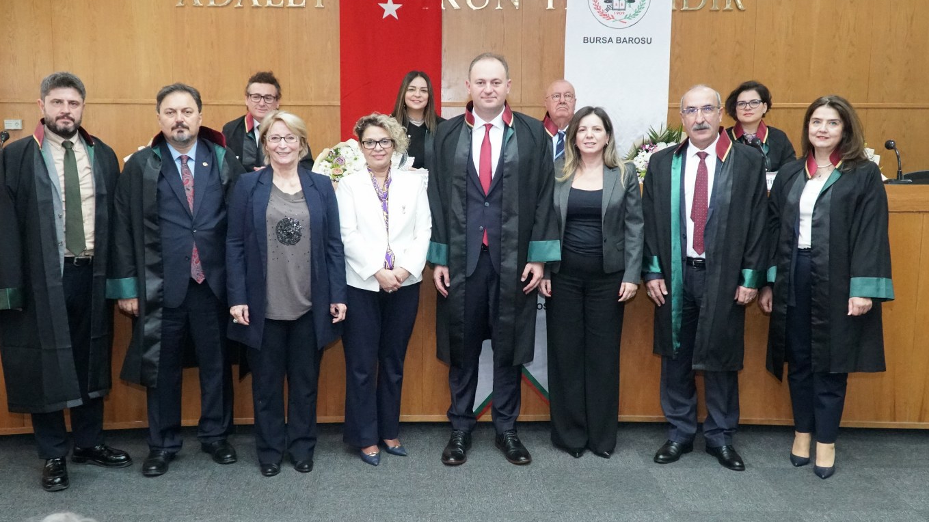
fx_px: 911
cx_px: 448
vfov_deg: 32.0
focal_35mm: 37
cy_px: 245
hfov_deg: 54.0
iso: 6400
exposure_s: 1/125
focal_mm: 20
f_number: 4
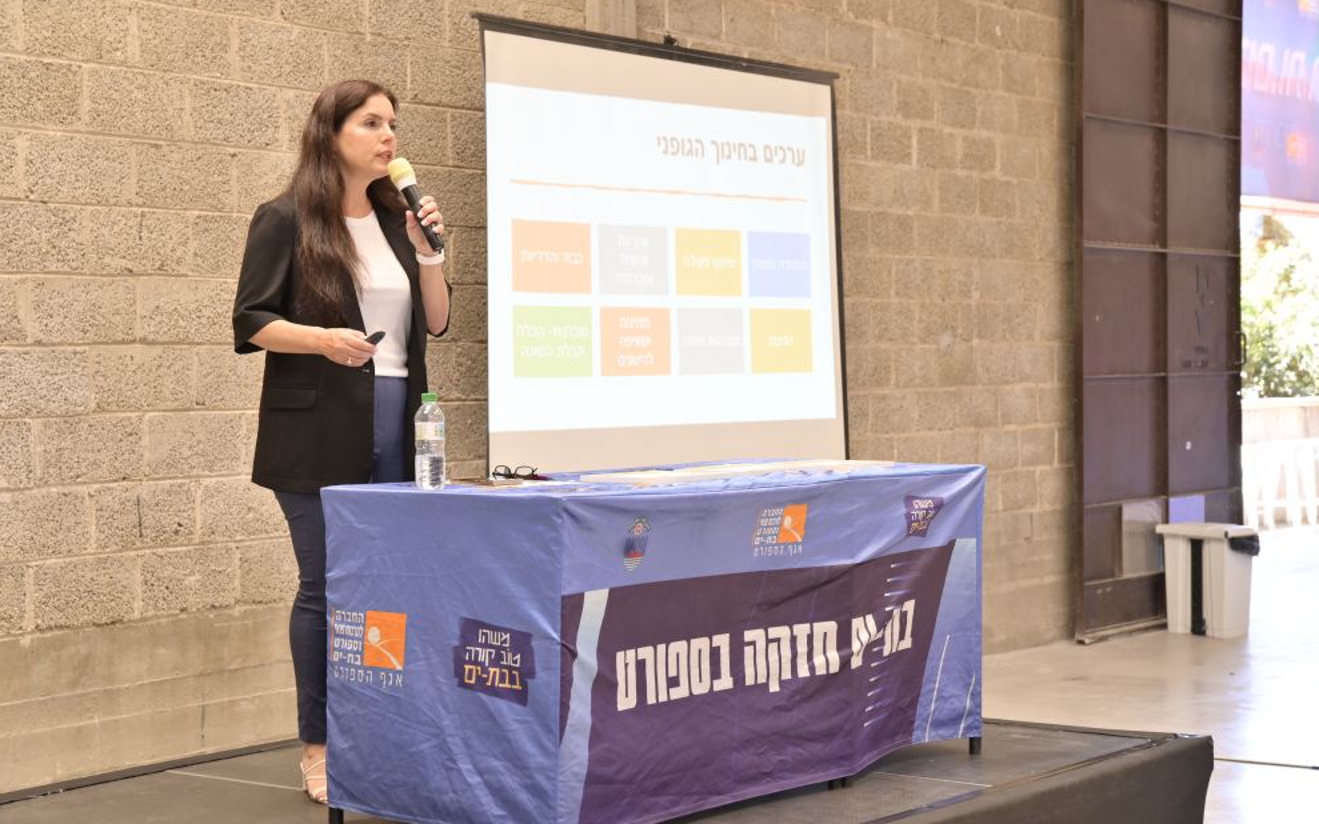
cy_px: 415
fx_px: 2444
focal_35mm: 68
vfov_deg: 19.1
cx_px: 662
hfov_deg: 30.2
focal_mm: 66
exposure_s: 1/160
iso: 1250
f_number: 5
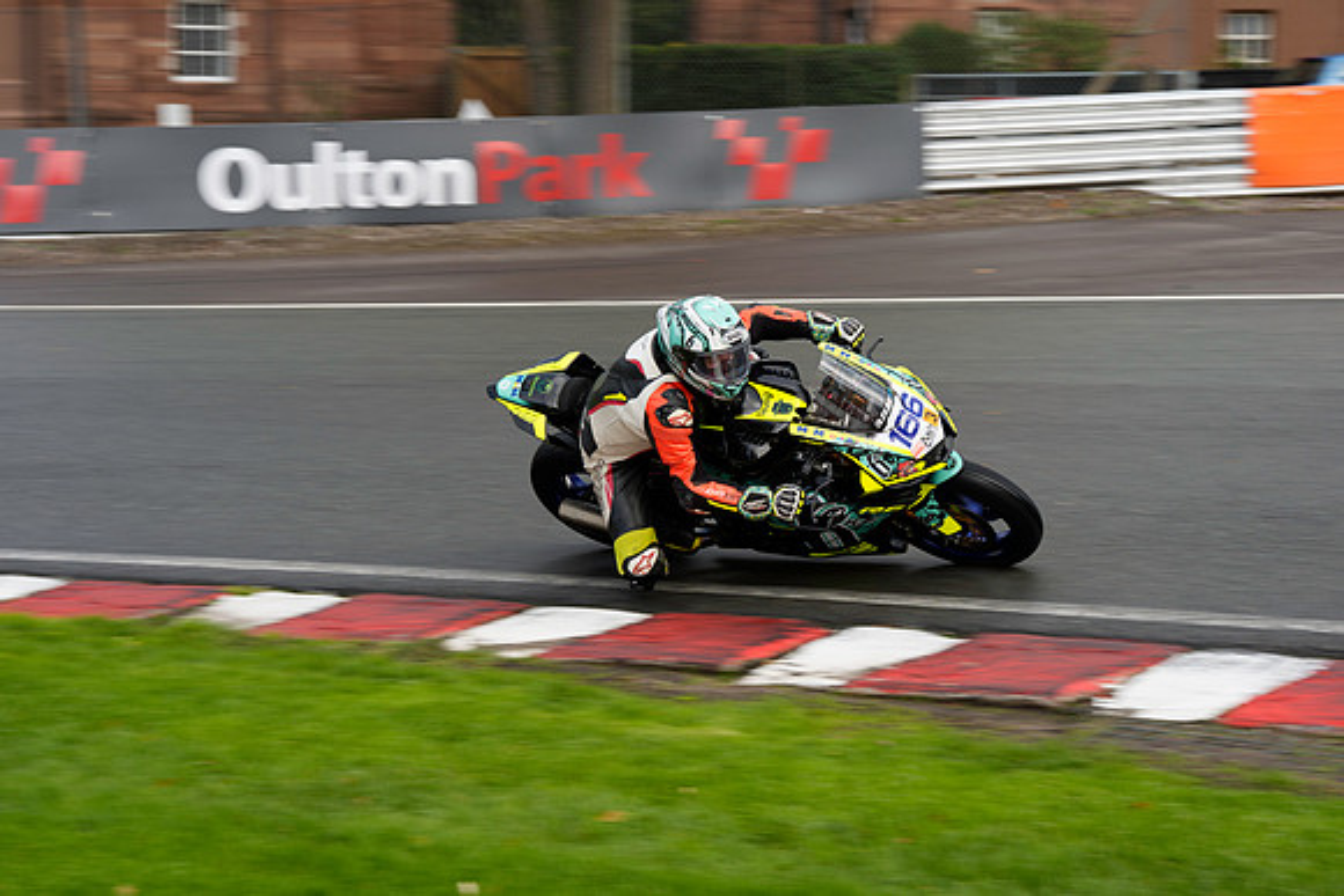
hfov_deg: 24.2
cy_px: 448
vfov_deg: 16.3
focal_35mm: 84
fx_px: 3137
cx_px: 672
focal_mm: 84
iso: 250
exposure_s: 1/250
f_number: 6.3
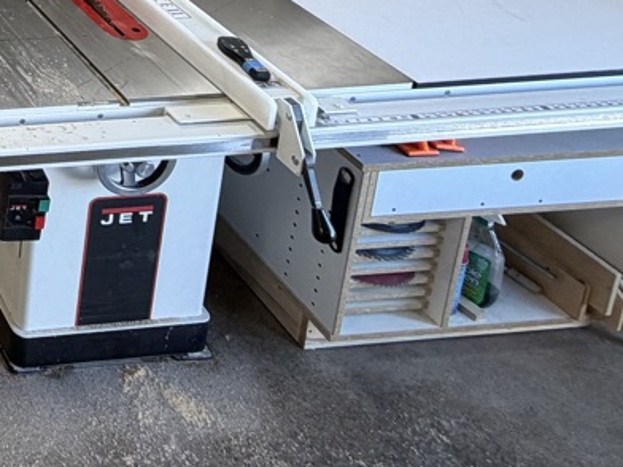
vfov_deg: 23.1
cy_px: -245
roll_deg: +0.7
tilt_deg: -13.6
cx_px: -312
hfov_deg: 27.0
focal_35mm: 50
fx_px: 900
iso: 100
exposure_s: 1/120
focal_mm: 2.22
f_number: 2.2
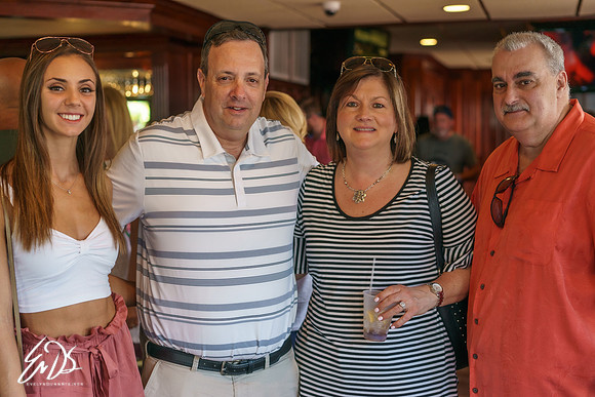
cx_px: 298
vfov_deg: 24.6
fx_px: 909
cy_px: 198
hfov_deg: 36.2
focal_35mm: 55
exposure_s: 1/125
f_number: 2.8
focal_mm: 55
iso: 160
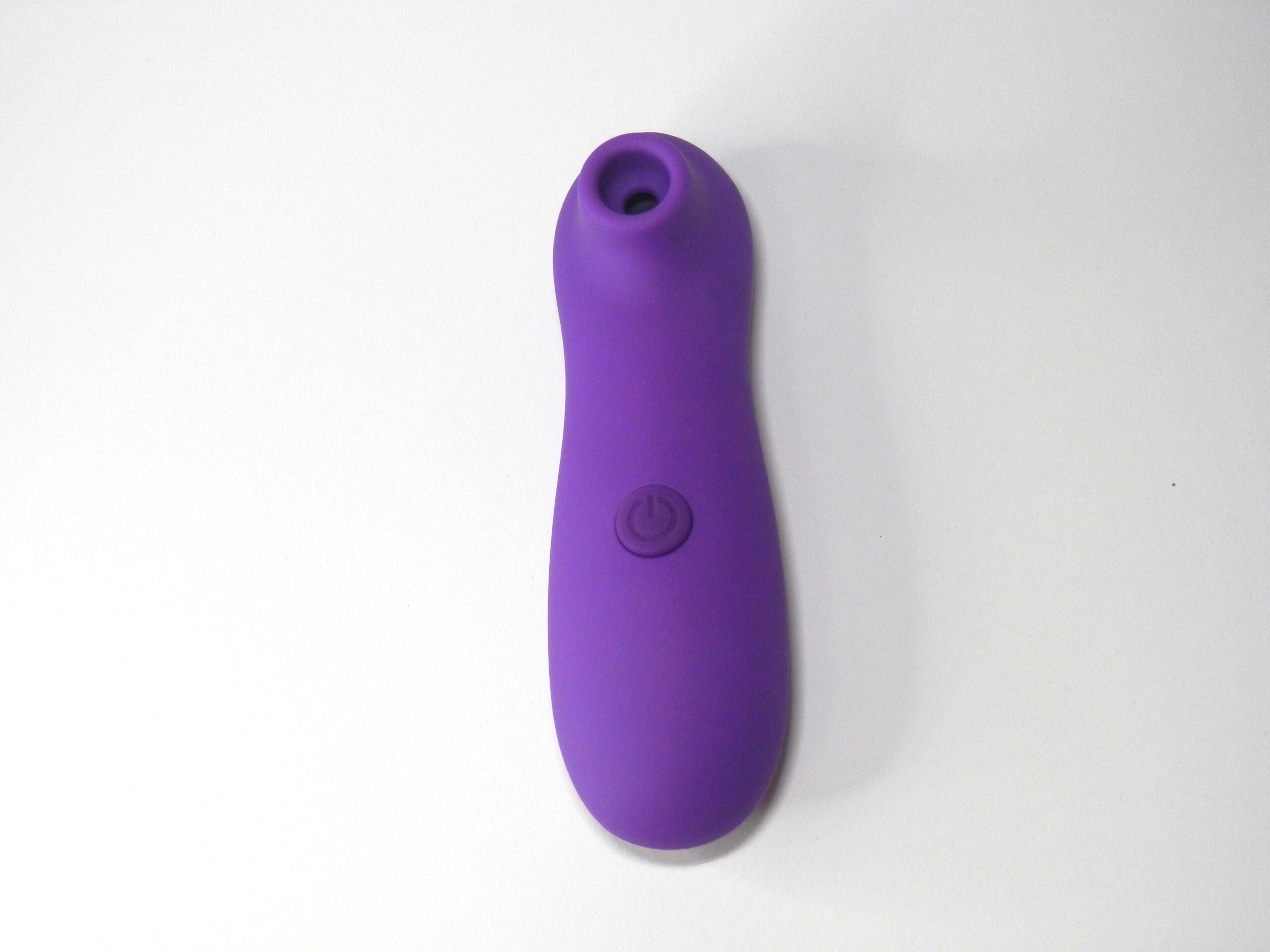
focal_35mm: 60
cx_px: 635
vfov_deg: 24.4
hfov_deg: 32.2
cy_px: 476
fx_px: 2201
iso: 160
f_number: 4.2
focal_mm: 10.8
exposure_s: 1/100
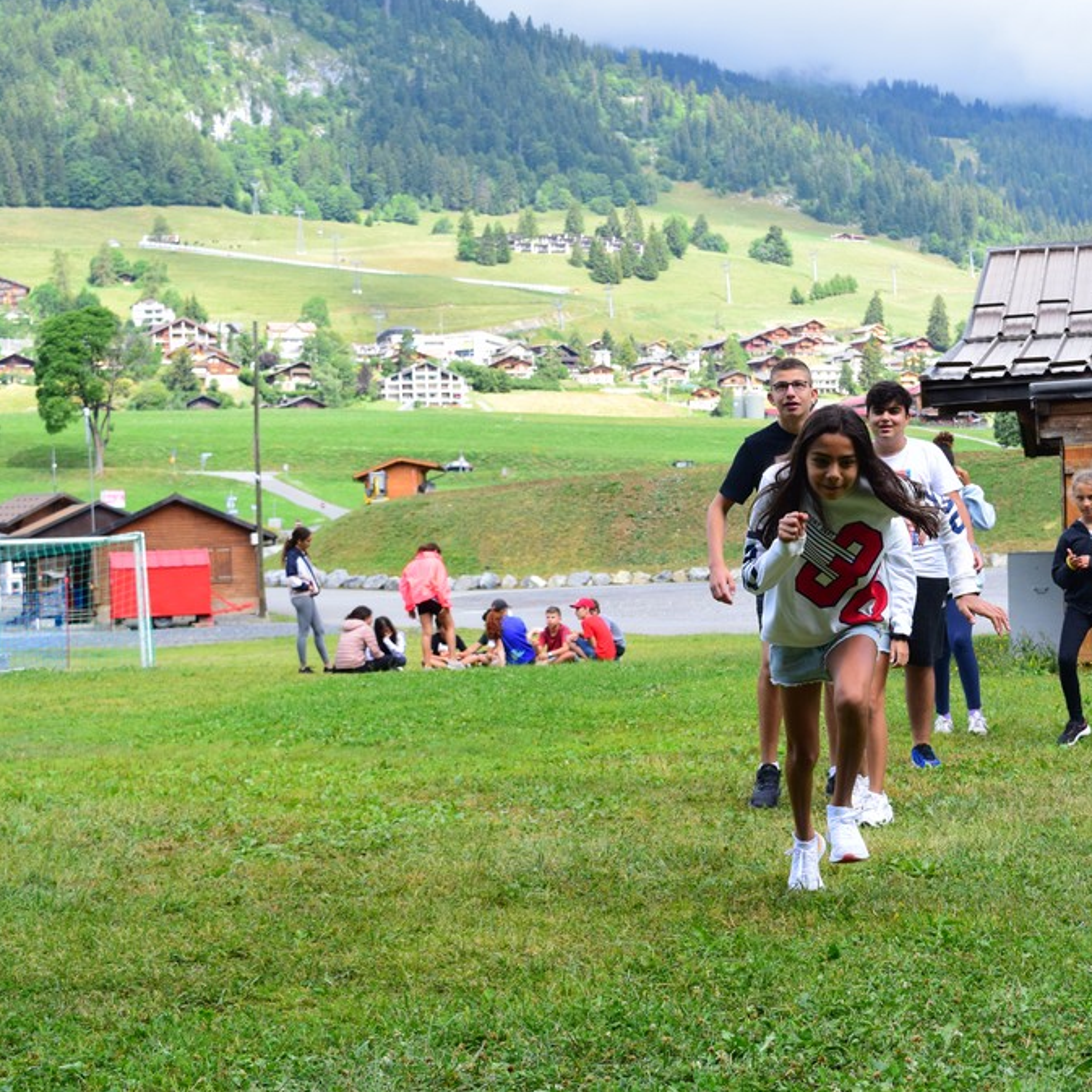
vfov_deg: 26.1
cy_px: 546
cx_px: 818
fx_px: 2356
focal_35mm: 66
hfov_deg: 25.8
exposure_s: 1/800
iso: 800
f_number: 8
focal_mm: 34
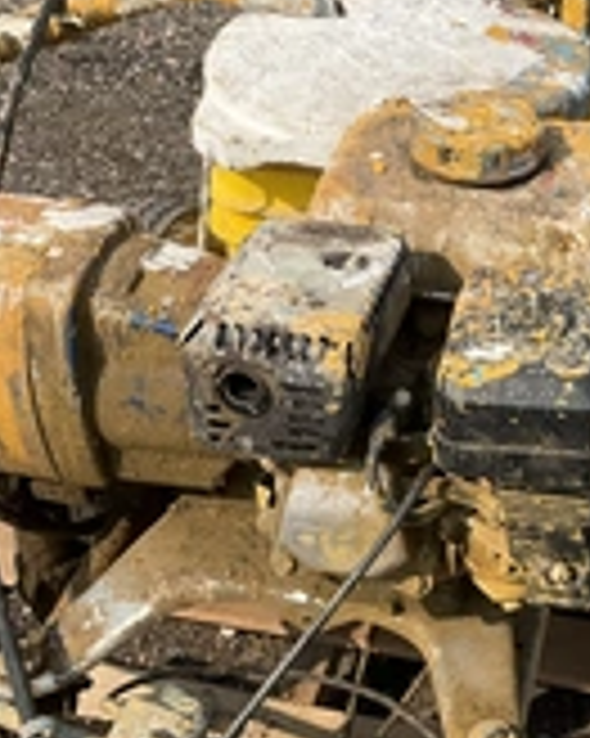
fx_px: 1507
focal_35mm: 69
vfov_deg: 27.5
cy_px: 369
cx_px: 428
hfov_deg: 22.0
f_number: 1.8
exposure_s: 1/1534
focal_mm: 3
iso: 25
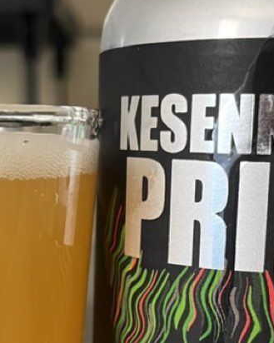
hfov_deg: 20.6
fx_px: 751
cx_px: 81
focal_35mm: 74
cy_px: 281
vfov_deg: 25.2
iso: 250
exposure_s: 1/60
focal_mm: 5.1
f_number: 1.6
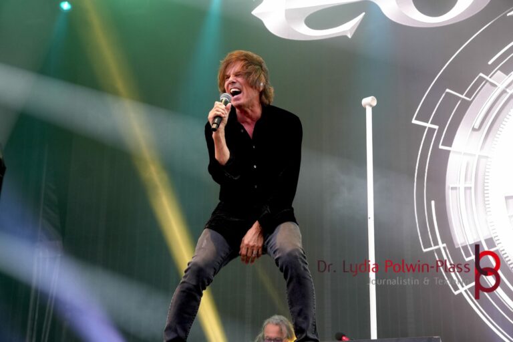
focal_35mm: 92
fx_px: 1304
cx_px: 256
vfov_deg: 14.9
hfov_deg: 22.3
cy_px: 171
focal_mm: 61
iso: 1250
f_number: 4.5
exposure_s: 1/160
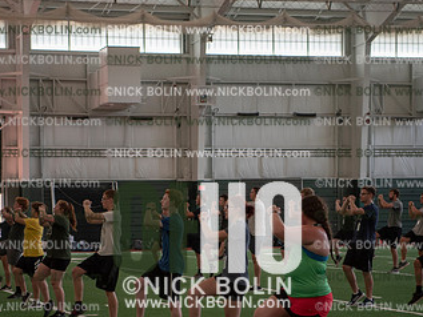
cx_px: 207
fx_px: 1332
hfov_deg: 18.0
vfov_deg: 13.5
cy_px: 246
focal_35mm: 109
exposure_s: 1/320
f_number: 2.8
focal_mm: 62
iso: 640
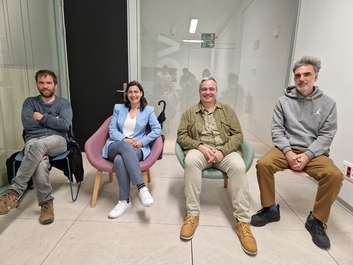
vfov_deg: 58.9
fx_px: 235
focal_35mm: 23
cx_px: 176
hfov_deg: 73.9
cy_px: 132
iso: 320
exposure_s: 1/100
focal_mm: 5.4
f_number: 1.8
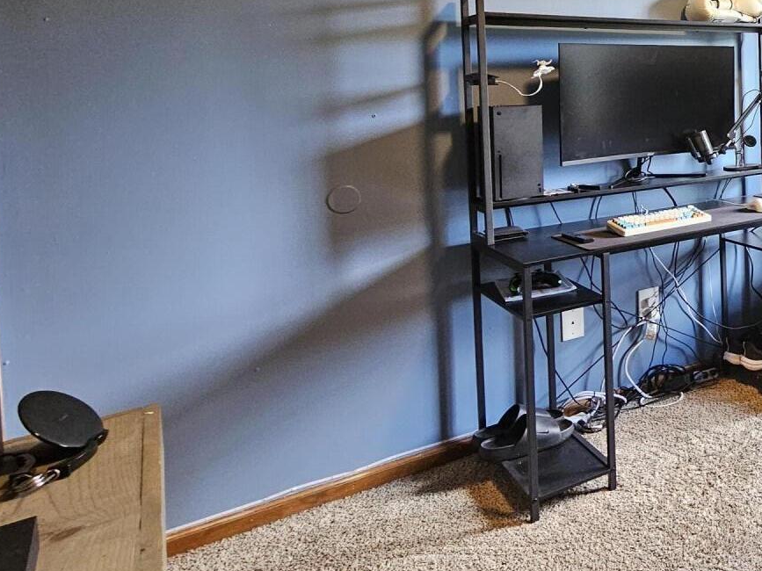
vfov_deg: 44.2
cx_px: 853
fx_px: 660
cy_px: 103
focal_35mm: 30
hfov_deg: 44.4
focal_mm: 2.2
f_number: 2.2
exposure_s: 1/30
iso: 400
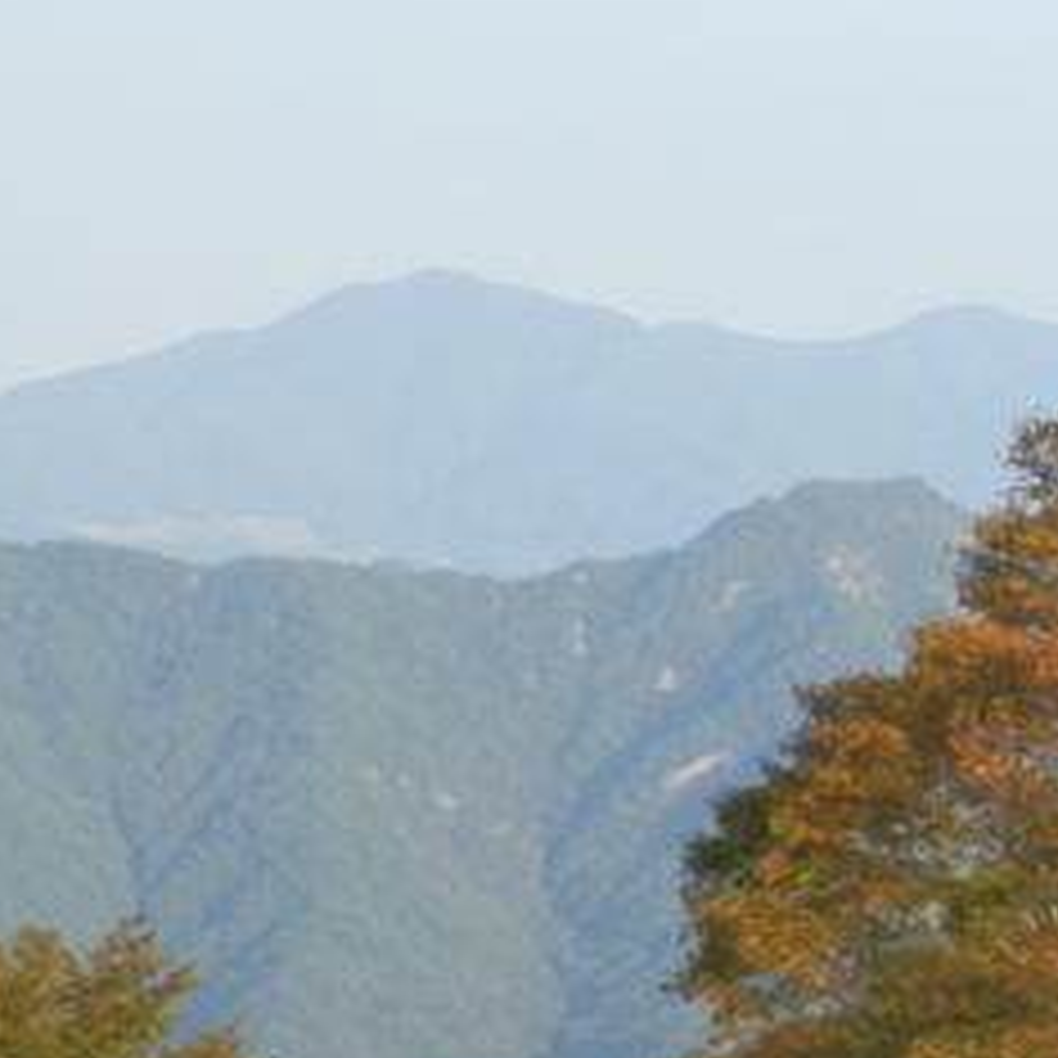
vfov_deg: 7.9
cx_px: 1747
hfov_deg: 7.8
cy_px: 954
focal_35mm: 220
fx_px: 7607
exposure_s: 1/250
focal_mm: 13.18
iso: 80
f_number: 4.1
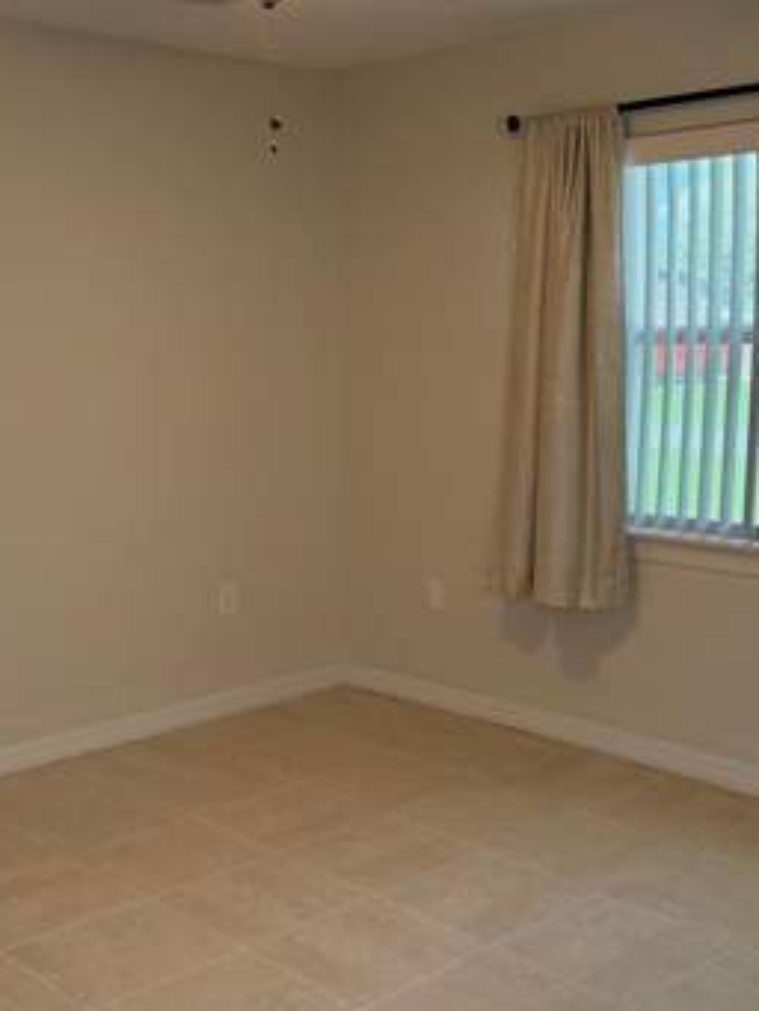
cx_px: 445
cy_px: 519
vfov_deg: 42.1
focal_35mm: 45
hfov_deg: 32.1
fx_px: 1315
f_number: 1.78
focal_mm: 6.76
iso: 200
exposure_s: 1/60
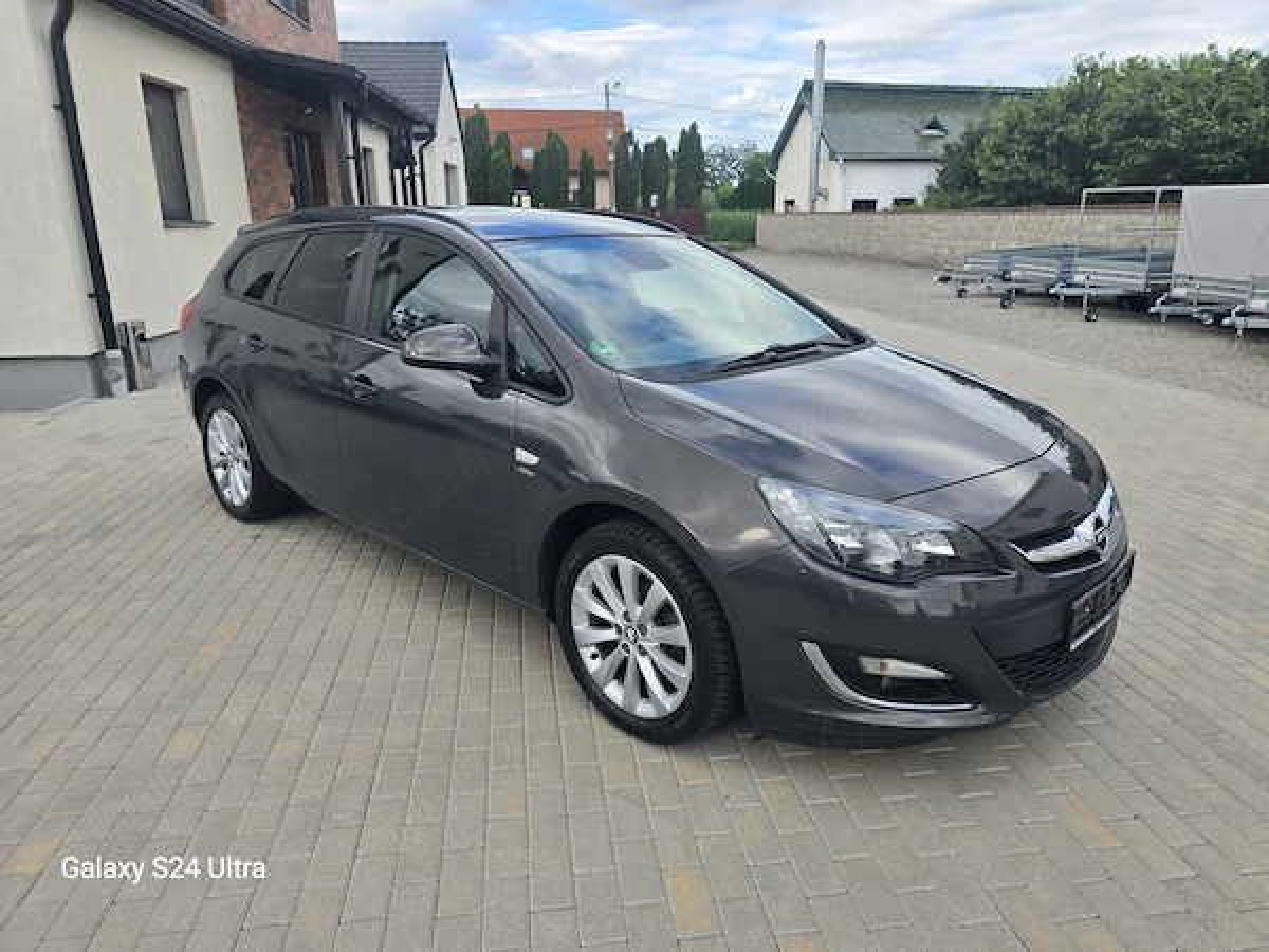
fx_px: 843
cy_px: 476
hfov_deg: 73.9
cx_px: 634
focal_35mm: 23
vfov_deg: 58.9
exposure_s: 1/249
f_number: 1.7
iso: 12
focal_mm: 6.3
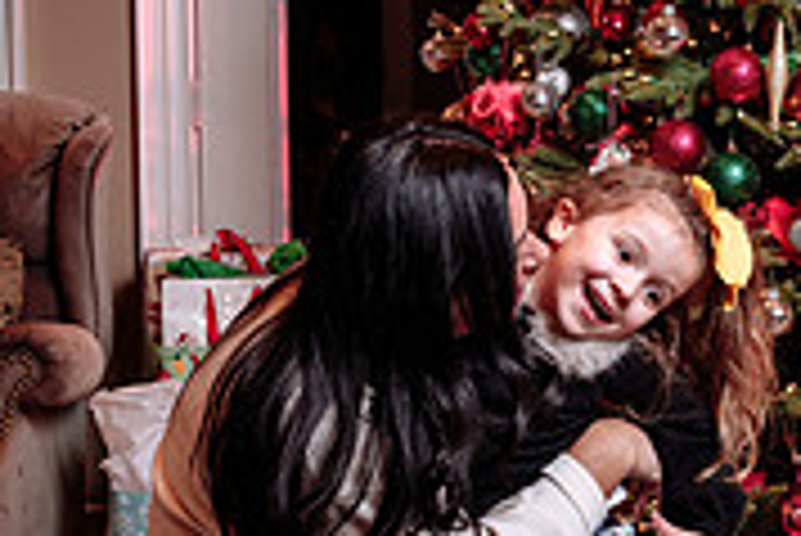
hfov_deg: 22.1
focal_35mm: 91
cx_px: 626
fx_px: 2026
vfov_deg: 15.0
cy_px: 340
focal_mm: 28
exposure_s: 1/125
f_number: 4.5
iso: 500
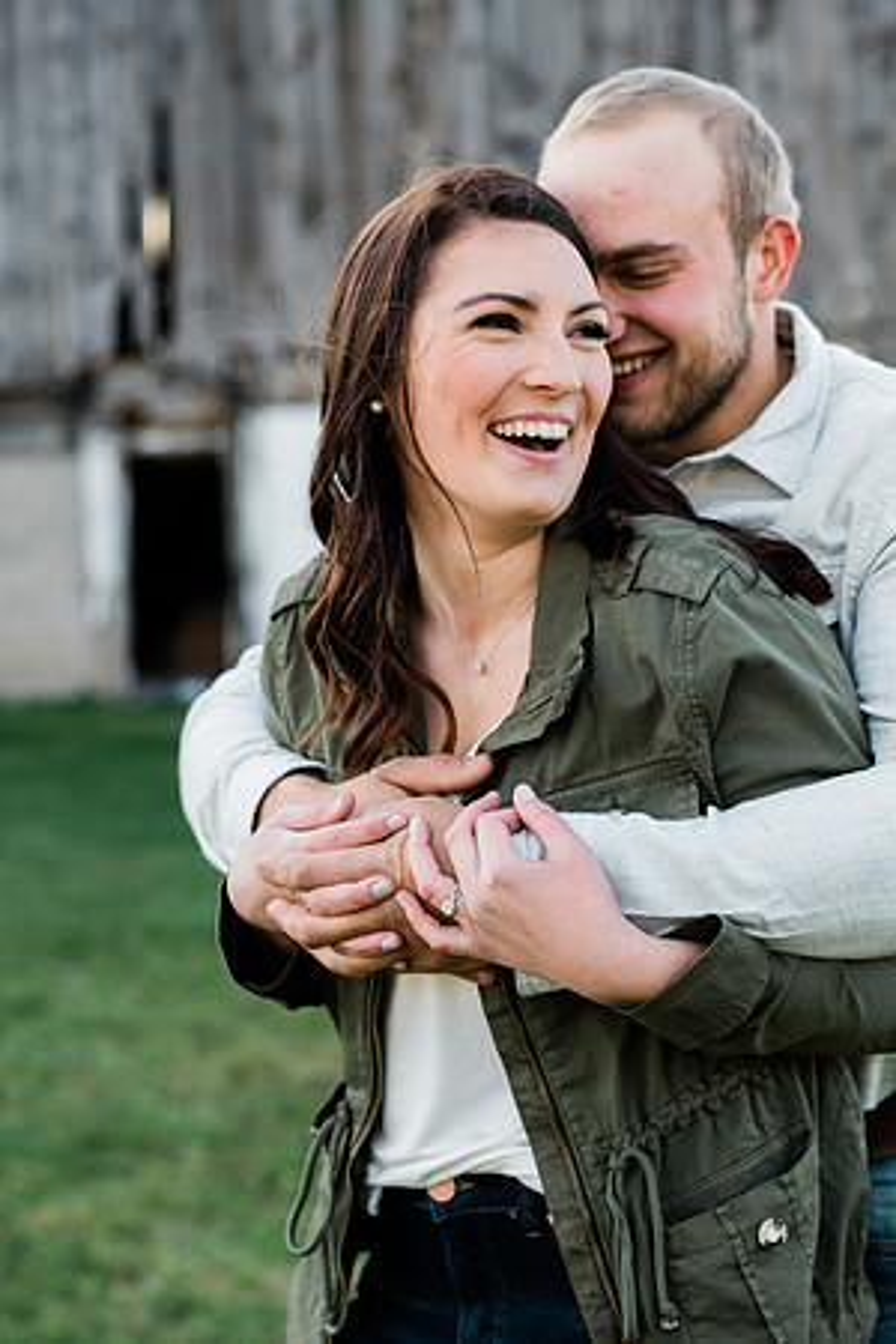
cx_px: 448
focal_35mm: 58
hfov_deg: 23.4
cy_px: 672
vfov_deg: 34.5
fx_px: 2165
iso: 200
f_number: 3.2
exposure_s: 1/640
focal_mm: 58
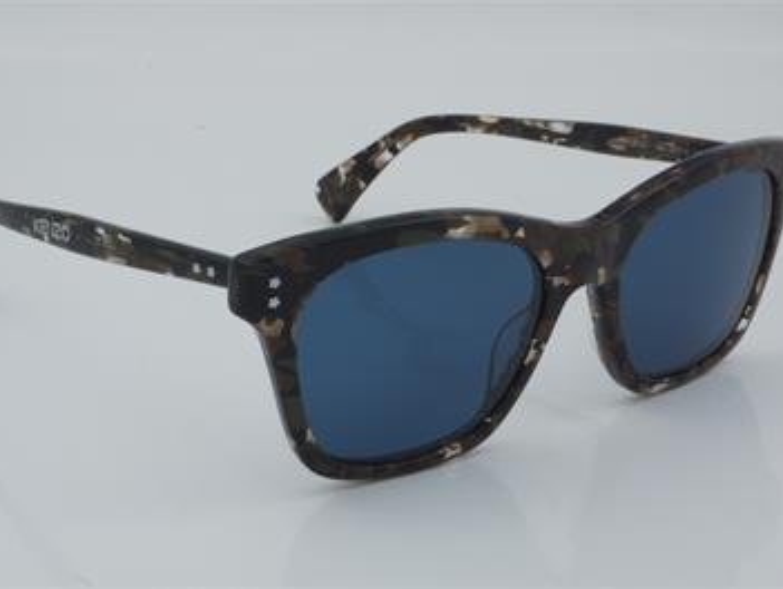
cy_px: 294
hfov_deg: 23.8
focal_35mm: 82
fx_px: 1857
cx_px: 366
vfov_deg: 18.0
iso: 100
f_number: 32
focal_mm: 50
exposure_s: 1/3
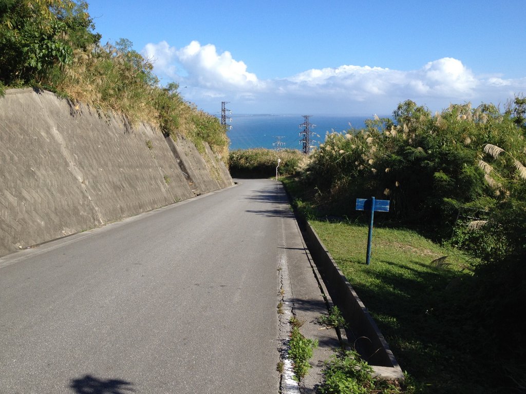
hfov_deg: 52.6
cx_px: 263
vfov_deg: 40.7
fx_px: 532
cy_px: 197
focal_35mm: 35
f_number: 2.4
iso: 50
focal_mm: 4.28
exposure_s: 1/1493
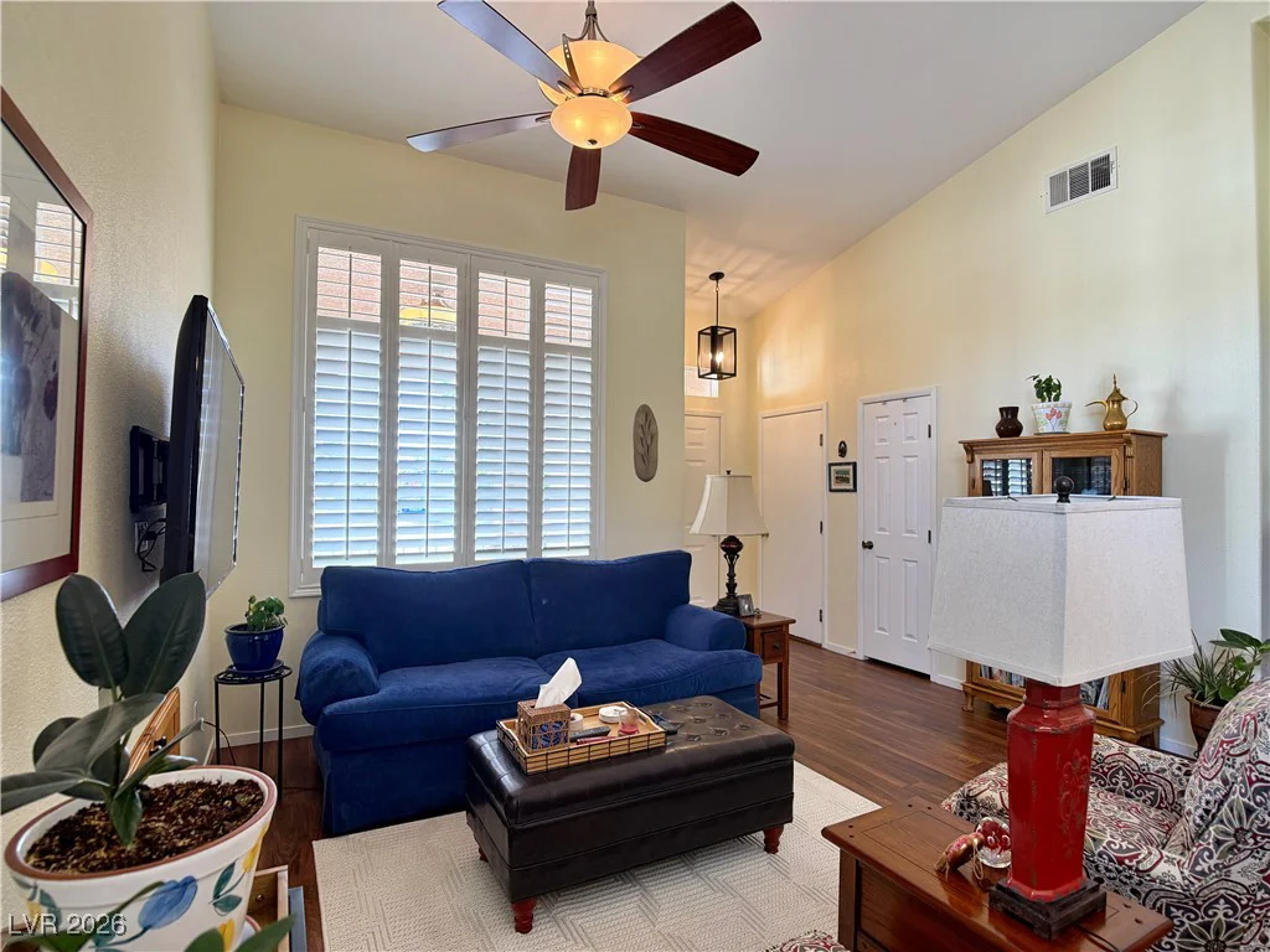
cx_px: 635
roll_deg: +0.1
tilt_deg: +0.7
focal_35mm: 24
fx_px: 881
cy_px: 476
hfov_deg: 71.6
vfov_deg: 56.8
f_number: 1.78
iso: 200
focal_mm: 6.76
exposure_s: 1/60
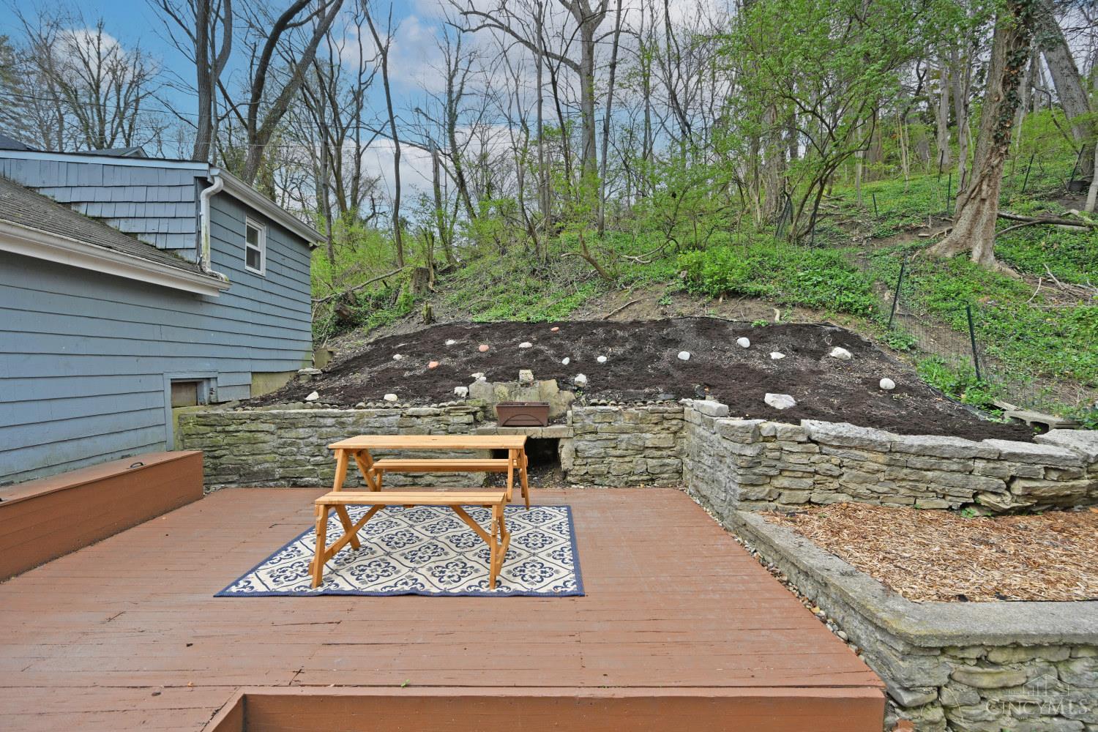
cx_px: 549
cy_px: 366
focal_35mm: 14
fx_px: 427
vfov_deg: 81.2
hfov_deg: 104.3
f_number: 5.6
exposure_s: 1/250
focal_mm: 14
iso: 140
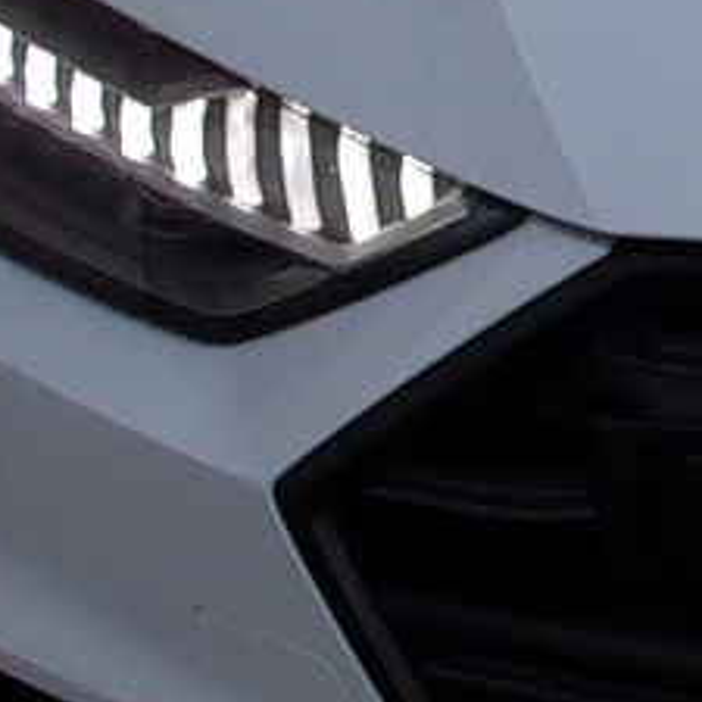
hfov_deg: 7.9
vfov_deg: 8.3
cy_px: -193
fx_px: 4749
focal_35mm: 207
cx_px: 1560
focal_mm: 7.15
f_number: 5.39
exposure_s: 1/652
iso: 100
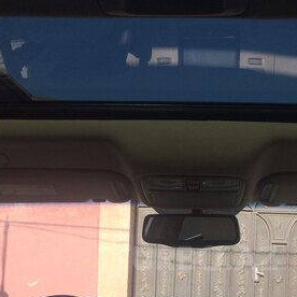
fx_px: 447
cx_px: 195
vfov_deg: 35.0
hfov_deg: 36.5
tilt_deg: +1.8
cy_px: 258
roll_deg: -1.2
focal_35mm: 46
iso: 32
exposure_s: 1/662
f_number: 2.2
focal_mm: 4.15
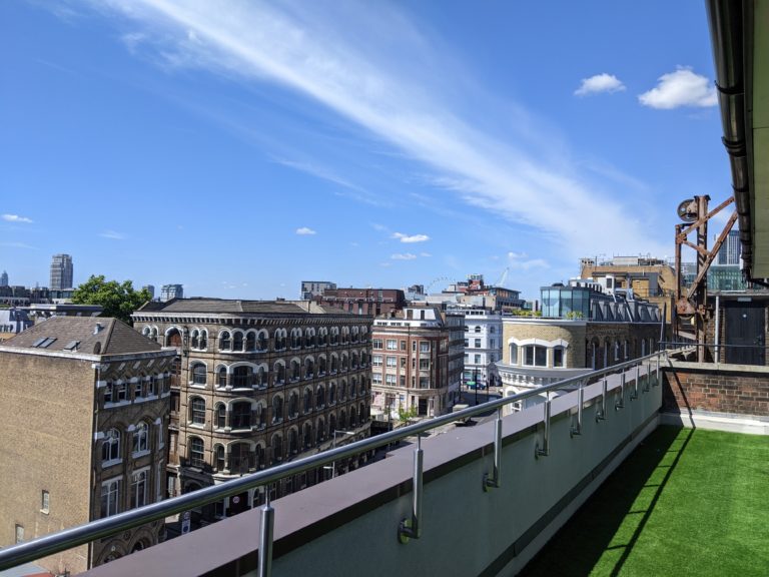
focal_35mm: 27
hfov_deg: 65.3
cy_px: 288
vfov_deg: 51.4
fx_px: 600
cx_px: 384
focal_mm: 4.44
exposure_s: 1/3356
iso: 69
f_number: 1.8
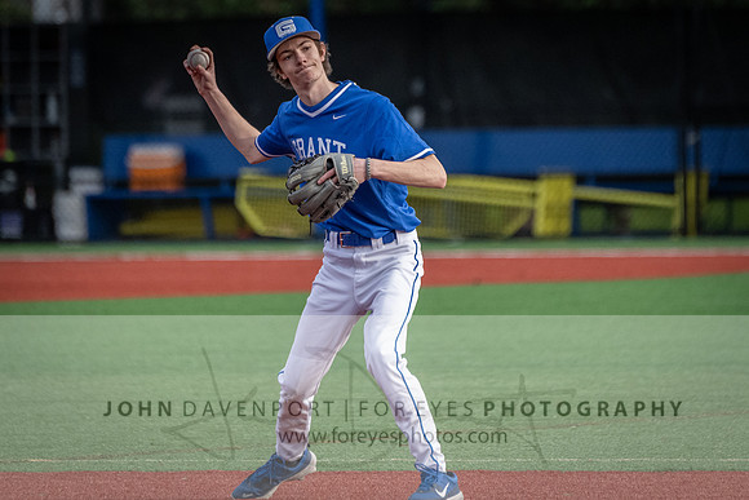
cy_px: 128
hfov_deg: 3.5
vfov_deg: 2.3
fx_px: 12392
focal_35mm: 596
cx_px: 394
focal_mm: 400
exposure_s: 1/2000
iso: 2500
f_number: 5.6
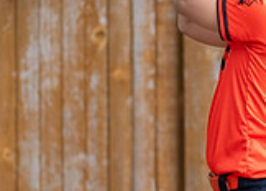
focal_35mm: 247
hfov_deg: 8.1
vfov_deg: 5.8
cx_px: 251
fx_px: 1868
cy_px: 120
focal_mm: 50
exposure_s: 1/800
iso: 500
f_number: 1.2
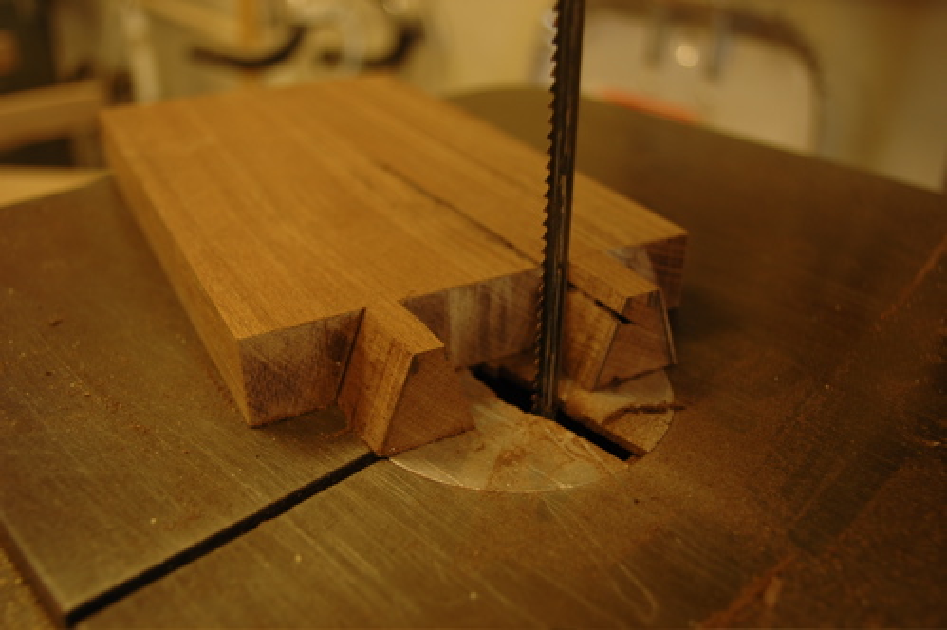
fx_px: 946
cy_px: 315
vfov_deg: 36.8
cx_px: 474
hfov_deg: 53.2
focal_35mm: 36
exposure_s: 1/20
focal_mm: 24
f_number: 5
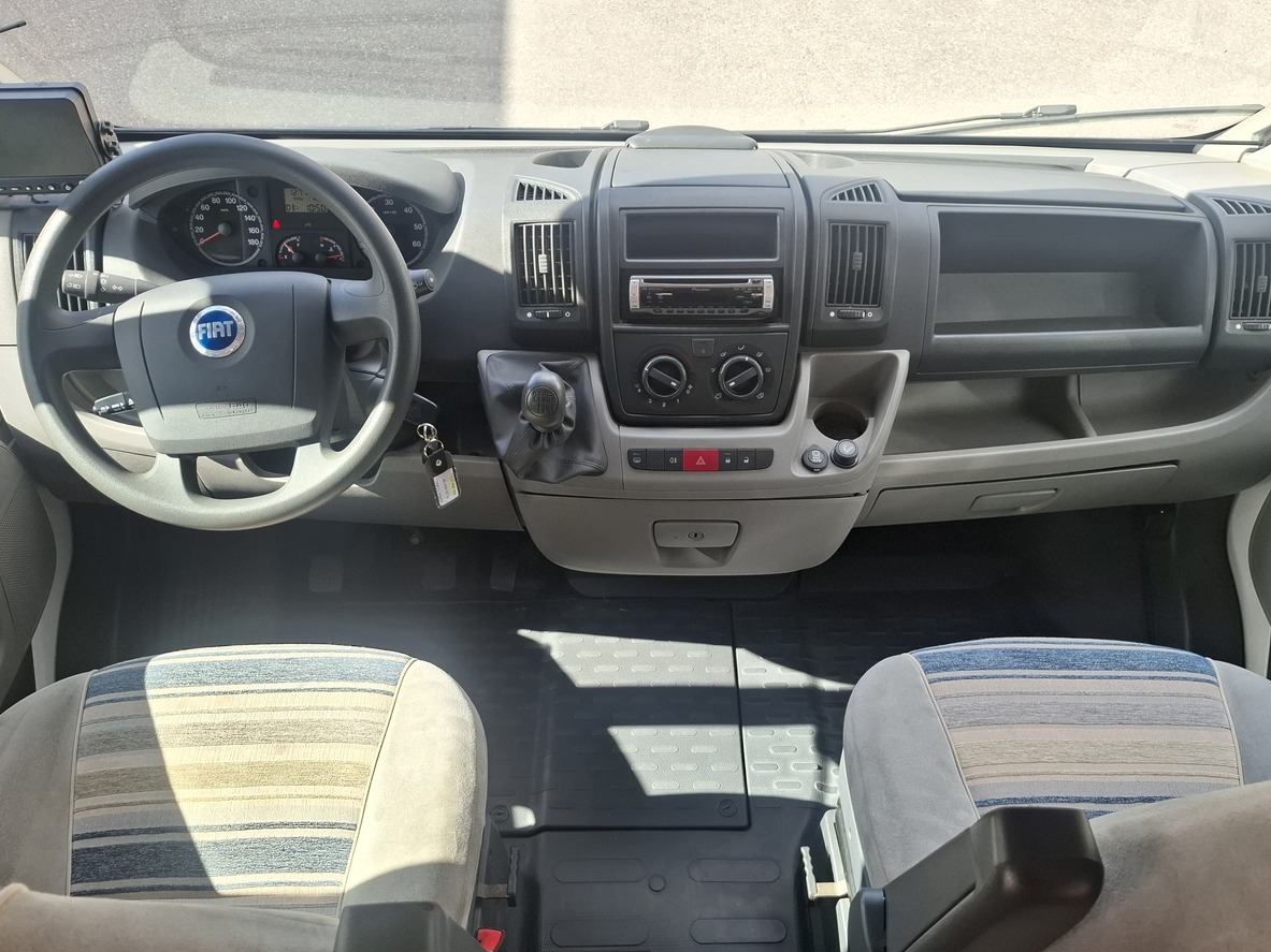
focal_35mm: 28
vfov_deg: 49.6
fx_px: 1028
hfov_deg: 63.4
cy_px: 546
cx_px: 645
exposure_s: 1/206
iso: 50
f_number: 1.8
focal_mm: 5.54
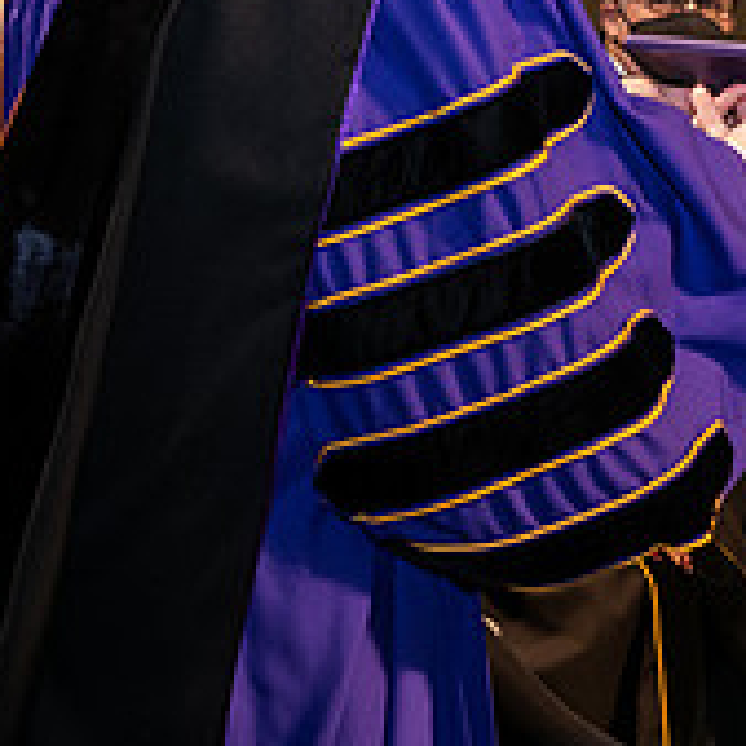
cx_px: 583
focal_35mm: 181
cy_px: -60
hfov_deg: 9.6
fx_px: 4413
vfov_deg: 9.6
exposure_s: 1/200
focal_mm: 62
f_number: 6.3
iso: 1600
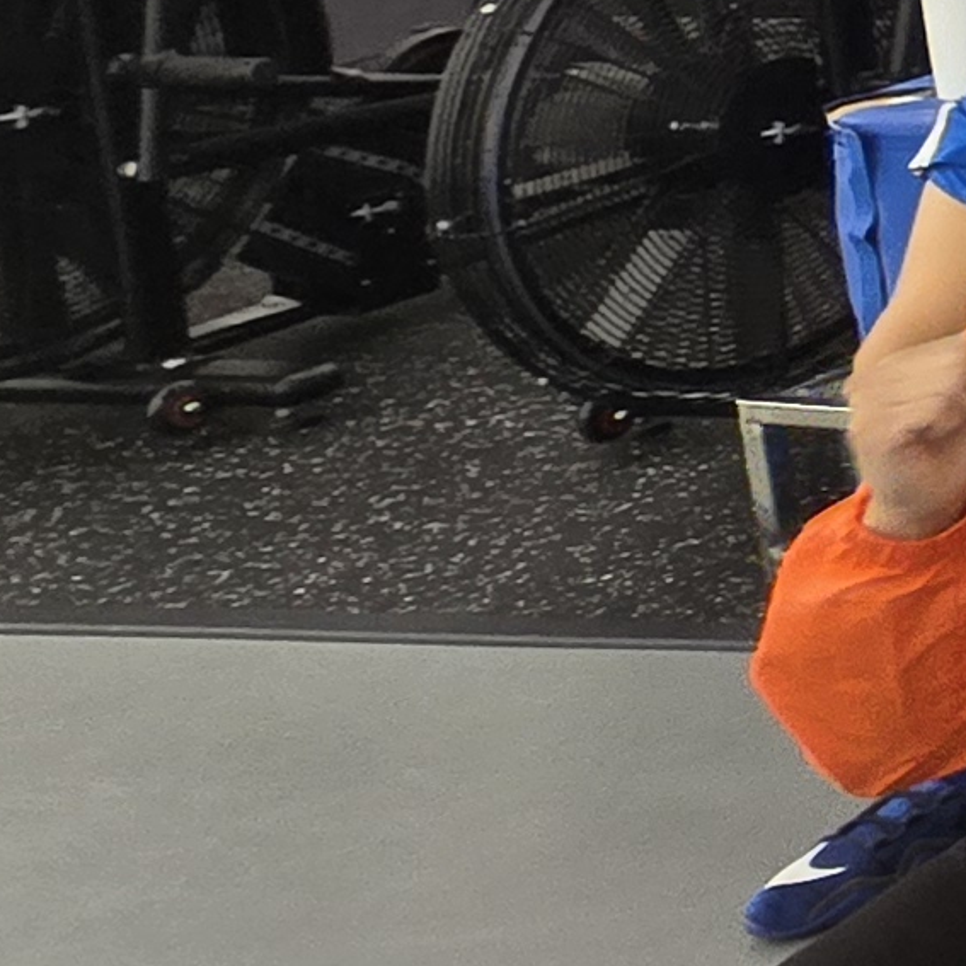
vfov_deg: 19.7
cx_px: 3384
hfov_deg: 9.5
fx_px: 2557
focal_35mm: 81
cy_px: -278
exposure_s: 1/60
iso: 100
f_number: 2.2
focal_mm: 2.2
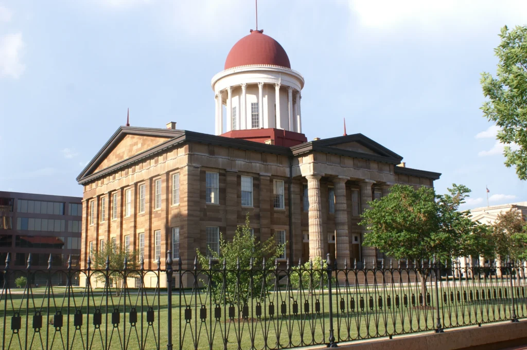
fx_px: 527
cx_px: 264
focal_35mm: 36
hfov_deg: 53.2
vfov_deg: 36.8
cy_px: 175
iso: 100
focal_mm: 24
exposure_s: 1/125
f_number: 10
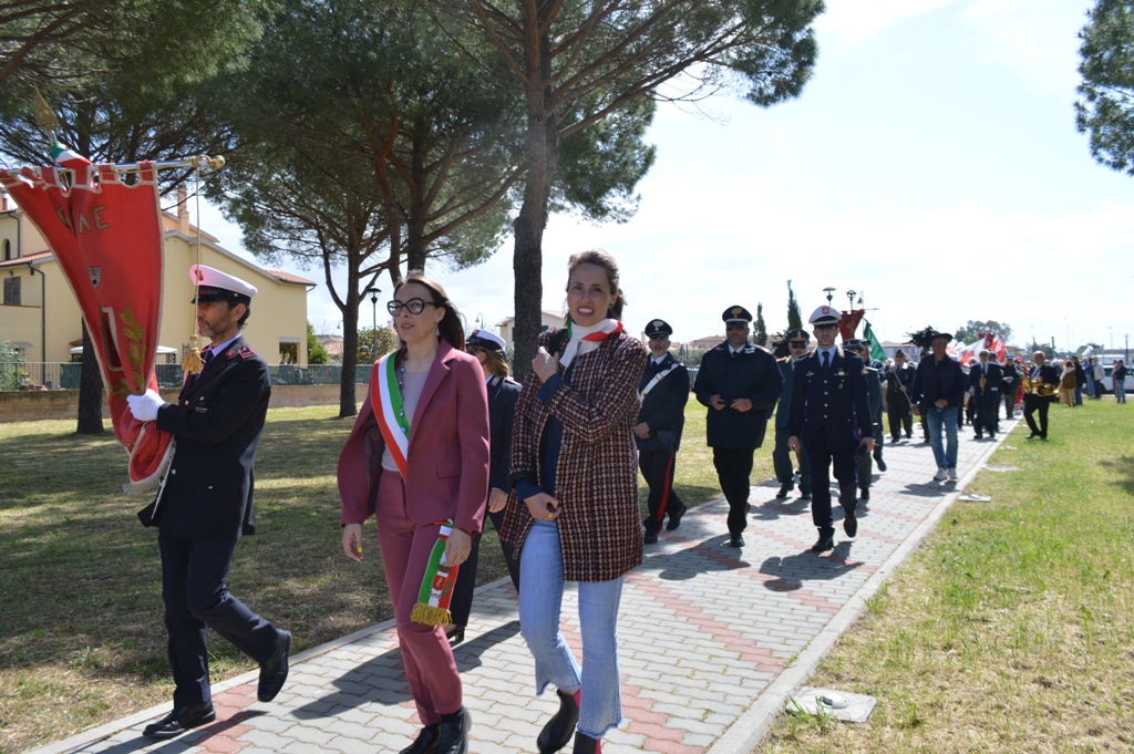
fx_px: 850
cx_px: 567
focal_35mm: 27
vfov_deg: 47.9
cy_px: 377
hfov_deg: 67.4
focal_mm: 18
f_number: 7.1
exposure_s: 1/200
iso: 100
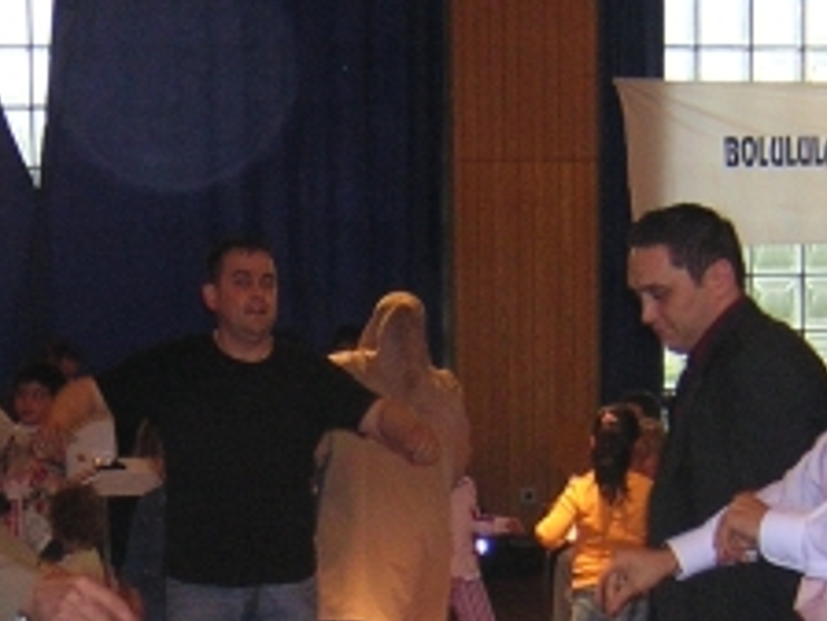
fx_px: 2509
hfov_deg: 18.7
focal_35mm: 105
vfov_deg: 13.9
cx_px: 273
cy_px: 641
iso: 400
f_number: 2.9
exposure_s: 1/60.1
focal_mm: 6.1
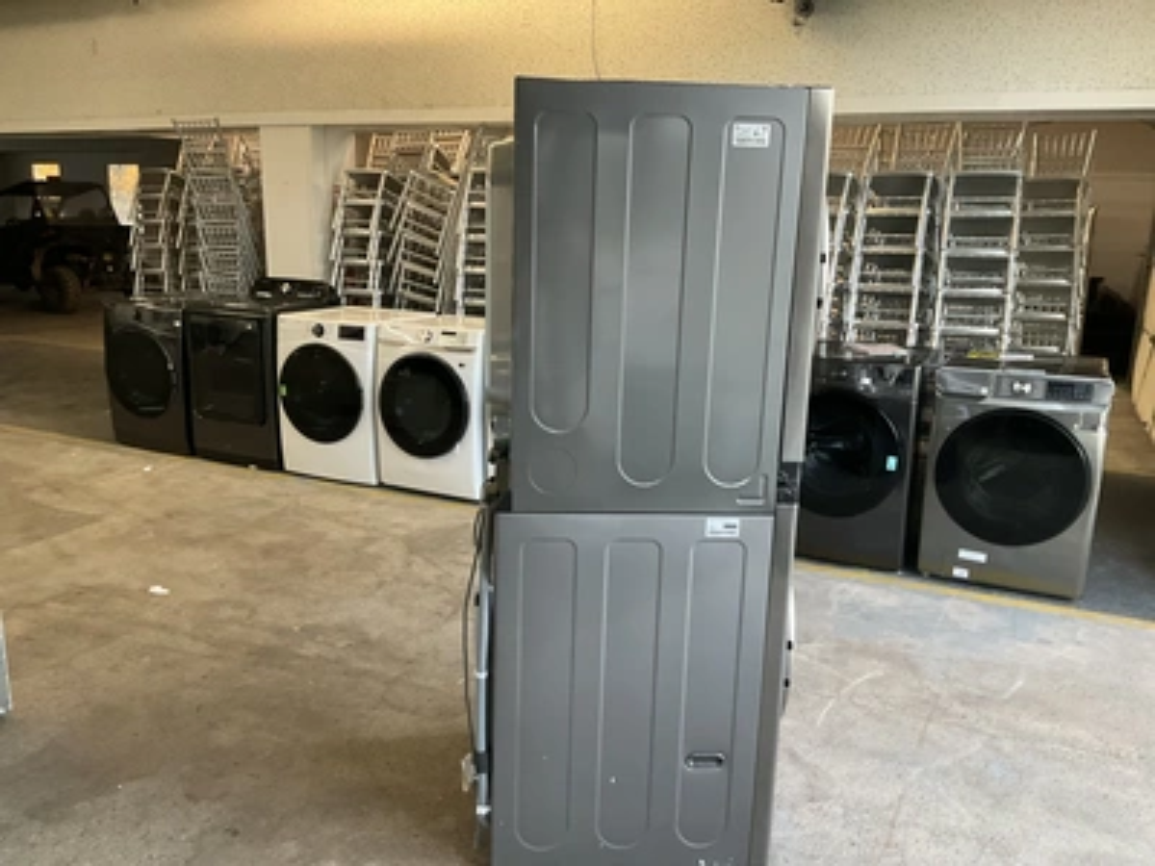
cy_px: 433
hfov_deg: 61.7
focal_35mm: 29
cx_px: 578
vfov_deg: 48.2
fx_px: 968
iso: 200
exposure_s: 1/60
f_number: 1.8
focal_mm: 3
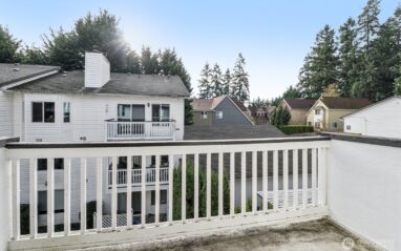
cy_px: 113
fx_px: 175
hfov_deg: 97.7
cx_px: 192
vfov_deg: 71.1
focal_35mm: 16
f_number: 9
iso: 125
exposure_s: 1/60
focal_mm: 10
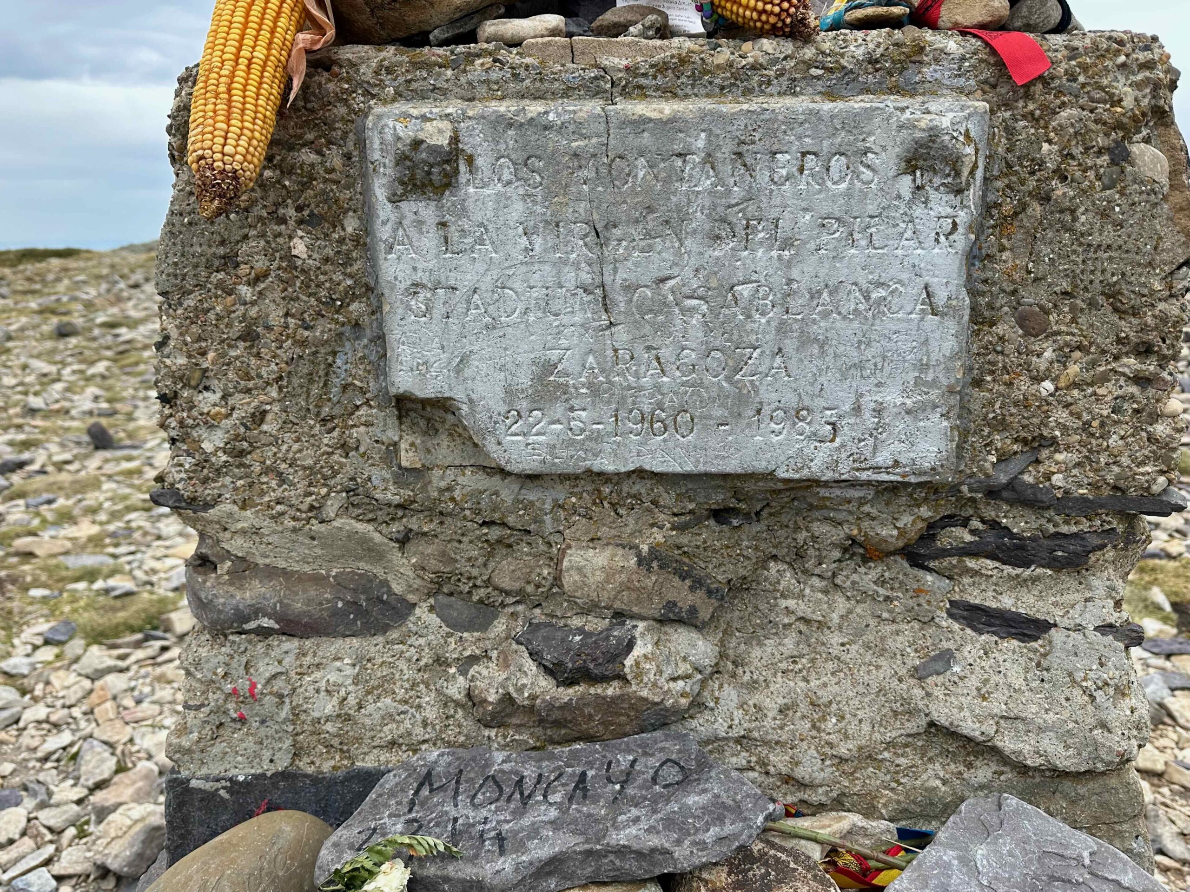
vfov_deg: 56.8
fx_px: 825
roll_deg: -2.7
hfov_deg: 71.6
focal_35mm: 24
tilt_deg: -16.1
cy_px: 446
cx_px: 595
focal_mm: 6.86
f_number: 1.78
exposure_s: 1/1473
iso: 80
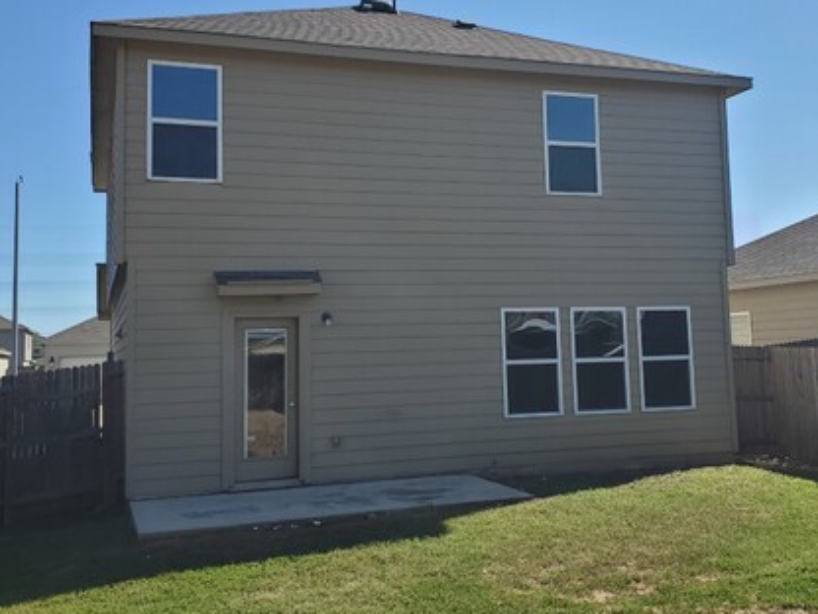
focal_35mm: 40
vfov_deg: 35.8
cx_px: 468
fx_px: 945
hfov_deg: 46.7
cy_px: 244
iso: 50
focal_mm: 4.3
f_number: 2.4
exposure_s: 1/1445
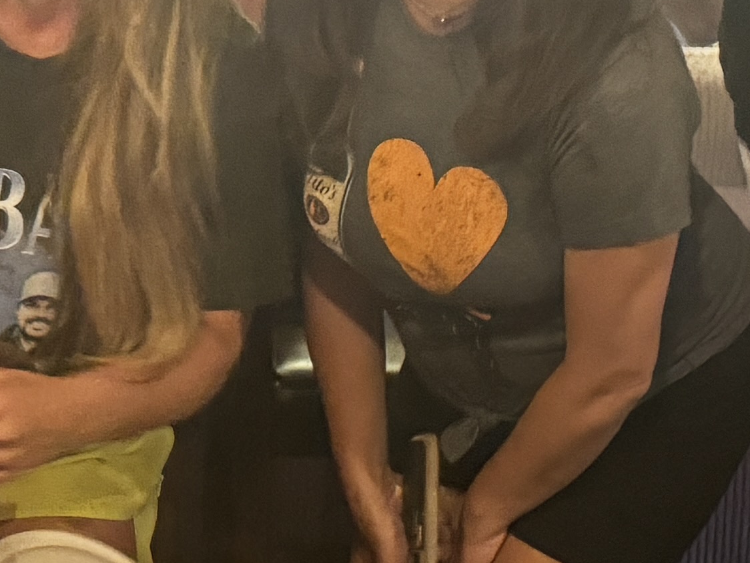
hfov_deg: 16.1
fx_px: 2643
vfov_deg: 12.0
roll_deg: -0.5
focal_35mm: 122
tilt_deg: -18.2
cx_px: 176
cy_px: 13
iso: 640
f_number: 1.78
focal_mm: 6.76
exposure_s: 1/40
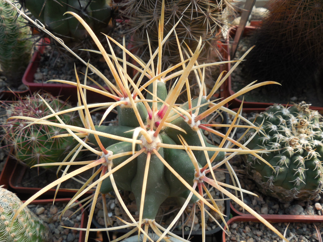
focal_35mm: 31
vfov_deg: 45.4
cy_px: 121
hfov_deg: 58.4
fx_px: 289
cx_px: 162
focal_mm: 5.6
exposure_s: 1/320
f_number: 3.6
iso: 125
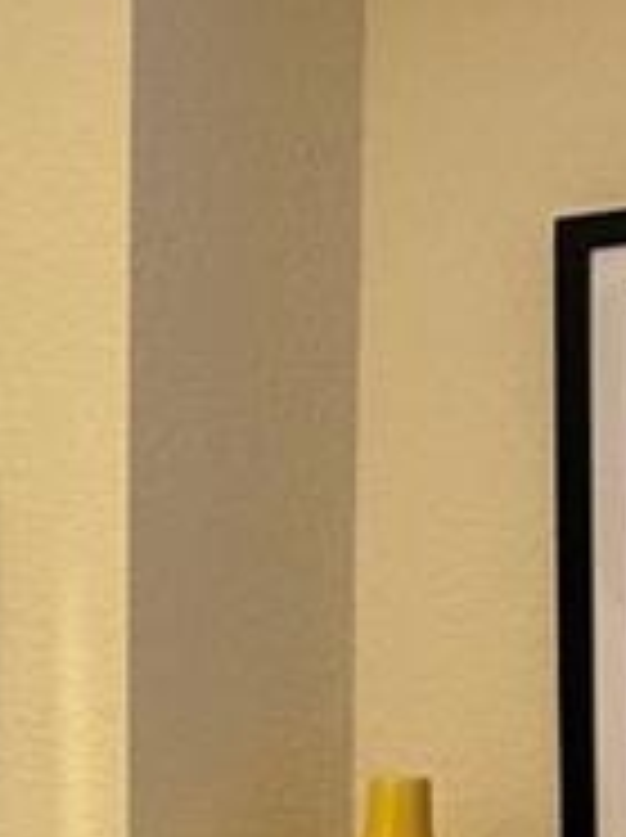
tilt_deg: -0.6
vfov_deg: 12.7
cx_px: -644
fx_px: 3746
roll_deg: -0.2
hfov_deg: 9.0
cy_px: 747
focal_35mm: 155
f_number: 1.78
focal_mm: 6.86
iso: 160
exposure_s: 1/120
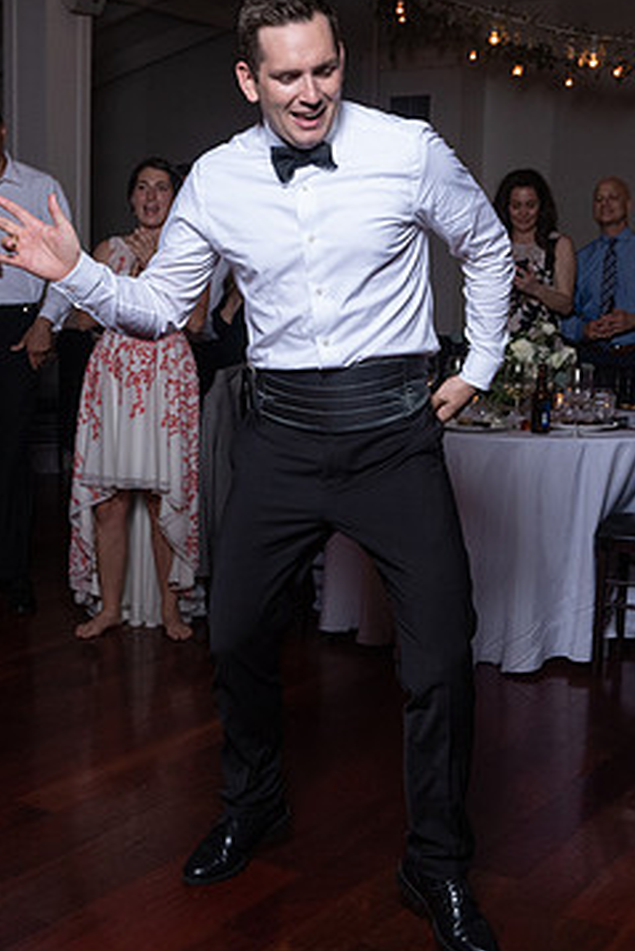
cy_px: 462
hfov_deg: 26.5
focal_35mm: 51
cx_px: 281
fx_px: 1348
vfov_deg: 38.9
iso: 2000
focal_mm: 24
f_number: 5.6
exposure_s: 1/200
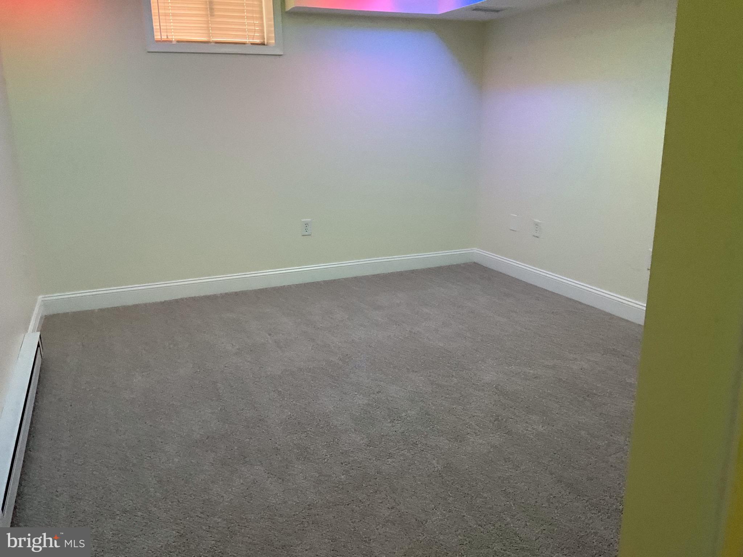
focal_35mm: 29
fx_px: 622
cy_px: 278
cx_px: 372
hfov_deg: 61.7
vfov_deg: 48.2
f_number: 1.8
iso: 200
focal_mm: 3
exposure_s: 1/60
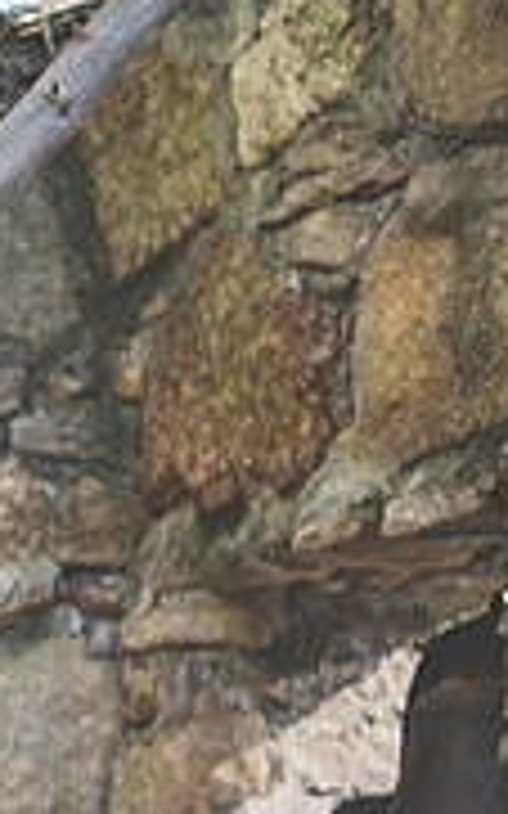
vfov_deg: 12.7
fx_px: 3614
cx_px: -589
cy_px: 753
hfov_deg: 7.6
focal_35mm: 163
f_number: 2.8
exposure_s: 1/160
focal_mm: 50
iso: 400
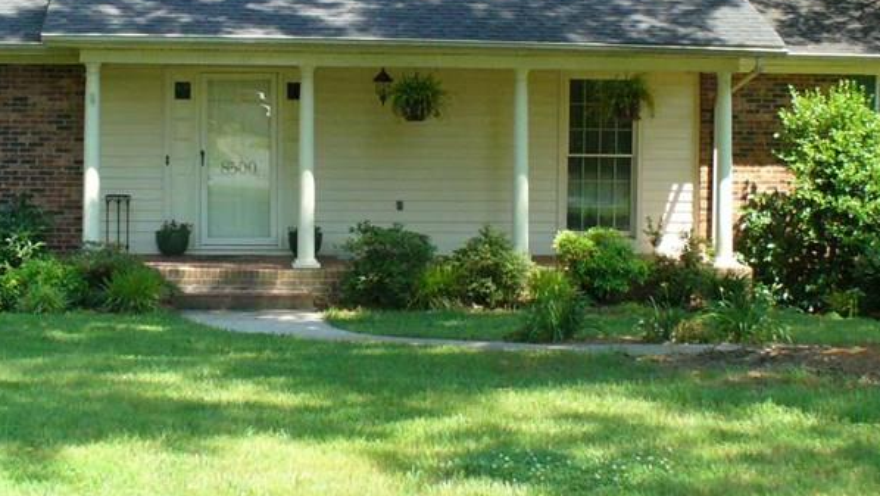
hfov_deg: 30.6
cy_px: 166
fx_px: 1611
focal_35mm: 69
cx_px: 443
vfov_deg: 17.5
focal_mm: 6.1
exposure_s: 1/640
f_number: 2.8
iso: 200
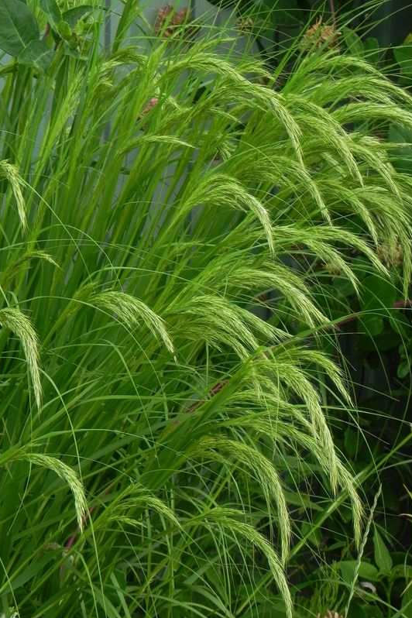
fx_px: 2901
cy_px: 309
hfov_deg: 8.1
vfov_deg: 12.2
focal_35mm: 169
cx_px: 201
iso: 160
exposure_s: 1/125
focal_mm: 28.8
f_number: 5.6
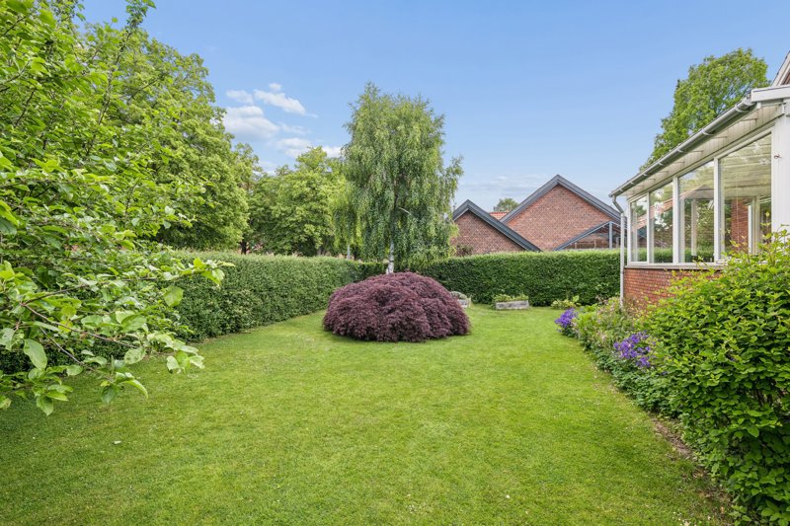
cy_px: 263
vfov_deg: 73.7
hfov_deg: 96.7
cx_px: 395
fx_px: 351
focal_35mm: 16
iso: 200
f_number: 8
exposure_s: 1/125
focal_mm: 16
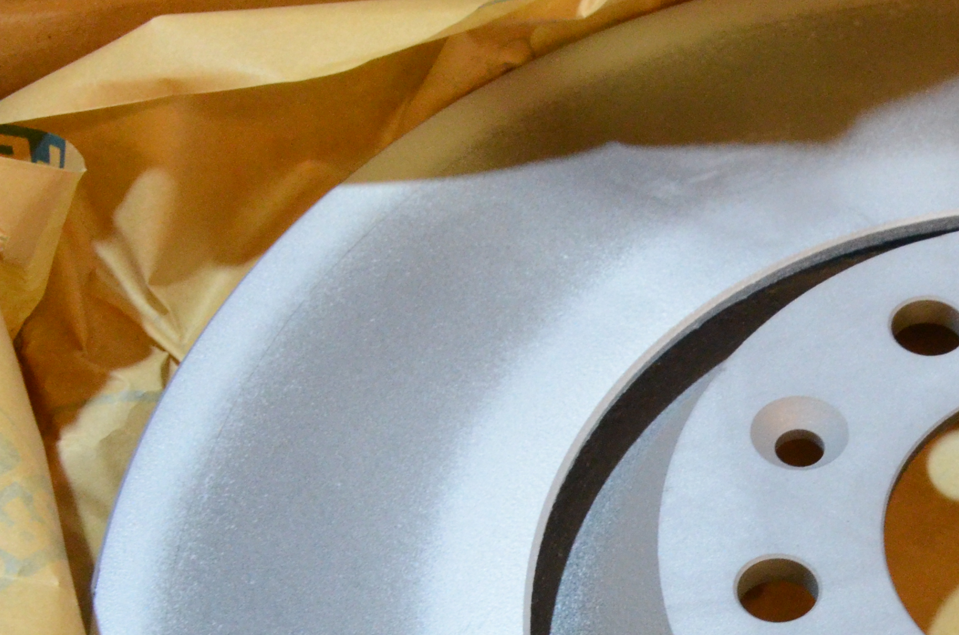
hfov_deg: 15.2
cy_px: 594
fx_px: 3403
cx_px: 1270
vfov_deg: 10.6
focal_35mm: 128
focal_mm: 30
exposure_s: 1/50
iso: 2500
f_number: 13
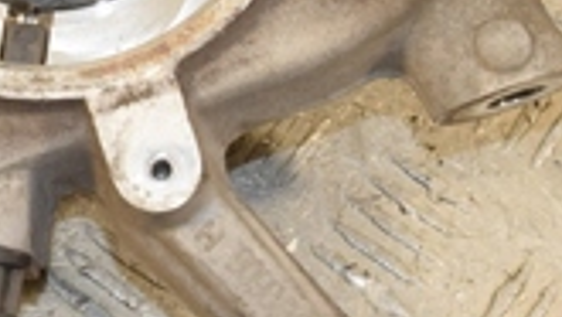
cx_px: -14
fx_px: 2728
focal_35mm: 183
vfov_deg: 6.6
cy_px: -82
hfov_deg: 11.6
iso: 800
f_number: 9
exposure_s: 1/200
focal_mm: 30
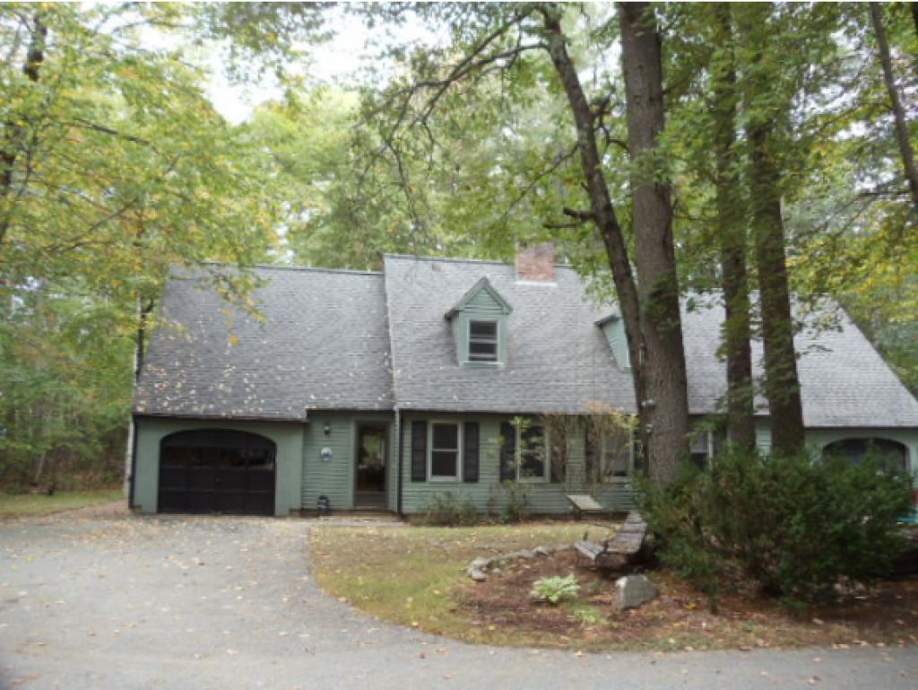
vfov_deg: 32.9
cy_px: 345
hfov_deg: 42.9
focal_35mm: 44
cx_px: 459
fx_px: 1167
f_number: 3.5
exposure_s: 1/60
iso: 200
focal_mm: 6
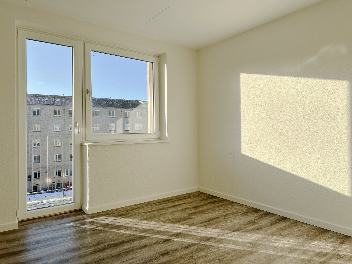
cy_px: 132
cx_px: 176
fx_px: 244
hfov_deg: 71.6
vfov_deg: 56.8
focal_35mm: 24
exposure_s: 1/2525
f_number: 1.78
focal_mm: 6.86
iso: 80
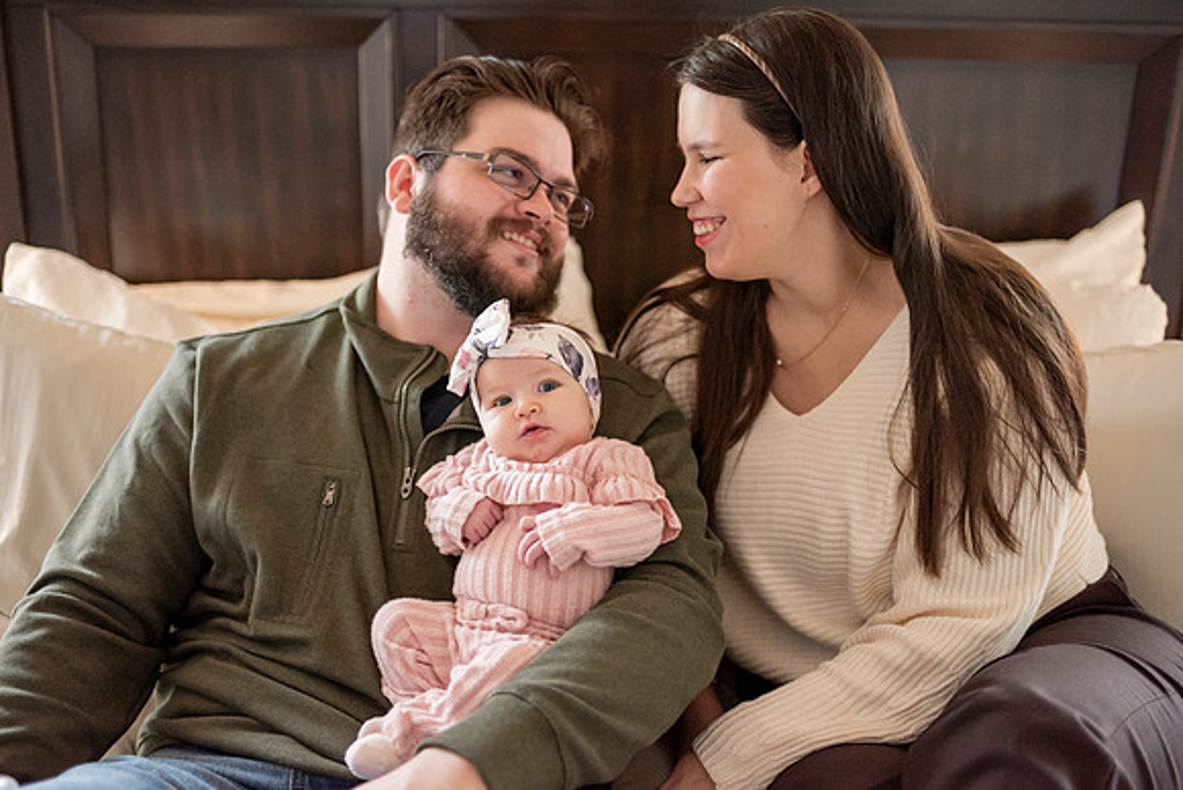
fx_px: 1242
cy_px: 395
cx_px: 544
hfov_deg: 50.9
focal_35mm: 38
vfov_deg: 35.3
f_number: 1.8
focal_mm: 35
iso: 2000
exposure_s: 1/160
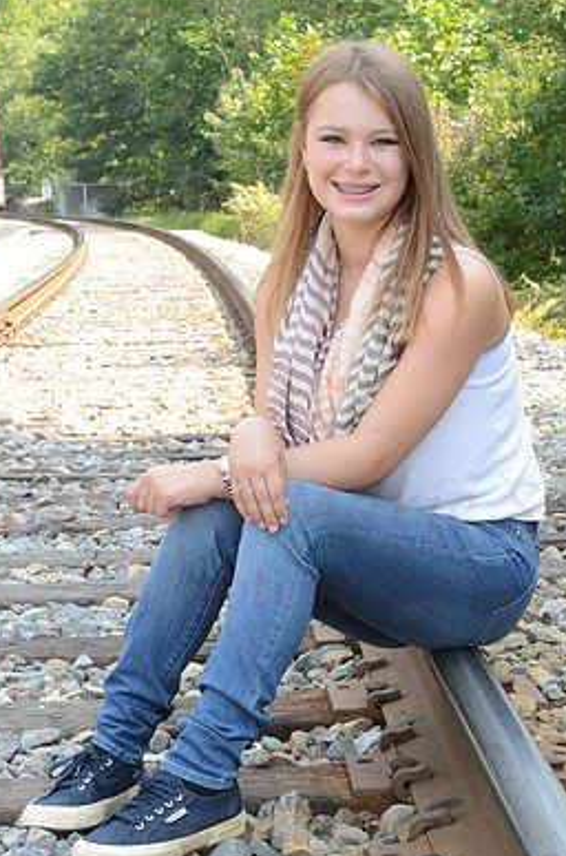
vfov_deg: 20.6
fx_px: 2347
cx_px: 327
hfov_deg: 13.7
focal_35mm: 99
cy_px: 518
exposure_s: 1/125
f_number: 11
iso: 640
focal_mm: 44
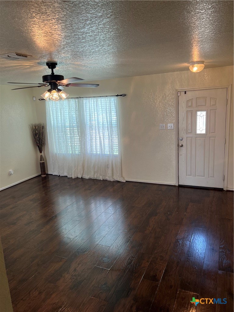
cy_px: 156
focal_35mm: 26
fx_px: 234
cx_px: 117
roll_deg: +4.4
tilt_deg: -11.5
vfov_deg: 67.3
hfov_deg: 53.1
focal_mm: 5.7
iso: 80
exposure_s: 1/120
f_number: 1.5
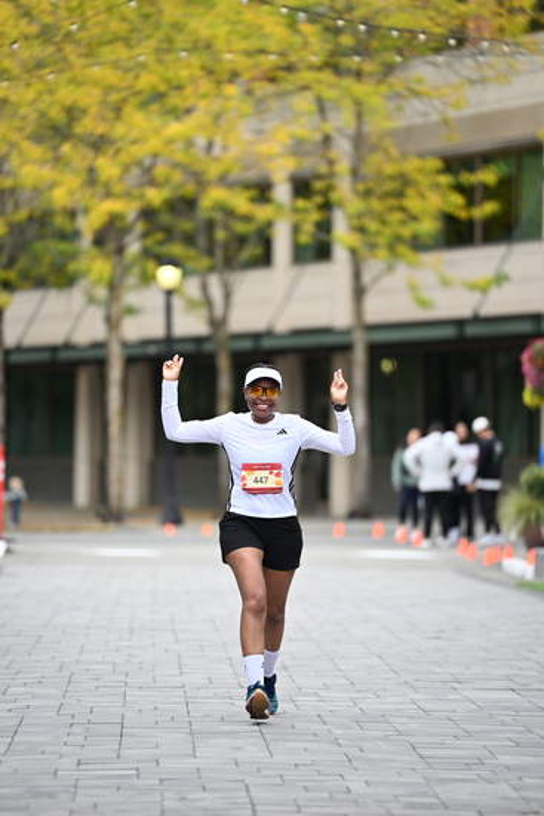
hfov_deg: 6.9
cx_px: 272
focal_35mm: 200
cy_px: 408
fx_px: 4530
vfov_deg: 10.3
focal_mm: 200
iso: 640
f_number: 2.8
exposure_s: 1/2000
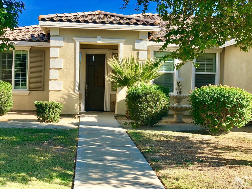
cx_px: 126
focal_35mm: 52
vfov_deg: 28.0
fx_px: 378
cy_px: 94
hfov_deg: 36.8
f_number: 2.4
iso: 16
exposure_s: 1/457
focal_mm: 6
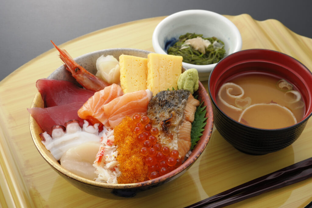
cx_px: 156
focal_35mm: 70
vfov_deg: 19.4
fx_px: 606
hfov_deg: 28.9
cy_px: 104
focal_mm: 70
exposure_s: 1/125
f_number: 16
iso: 200
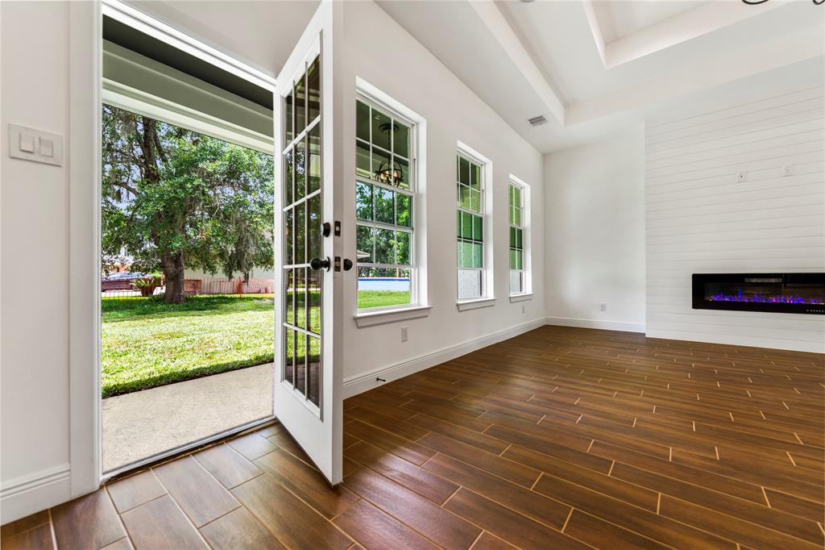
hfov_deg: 104.3
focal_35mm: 14
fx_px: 321
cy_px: 275
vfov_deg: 81.2
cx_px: 412
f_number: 5.6
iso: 100
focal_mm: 14
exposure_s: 1/50
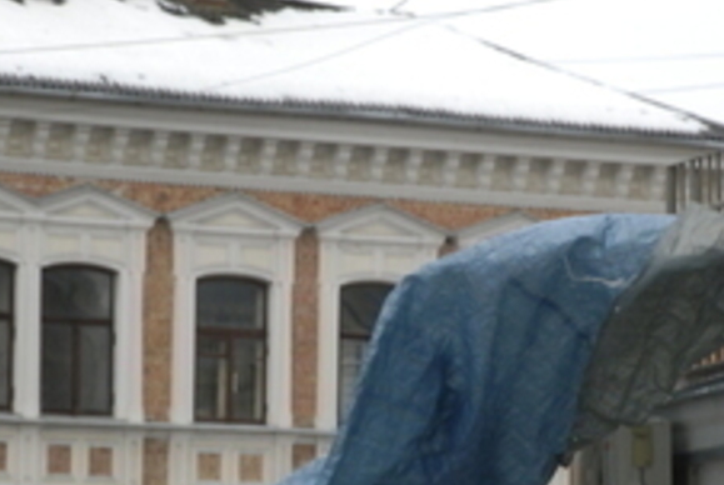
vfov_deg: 4.4
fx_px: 6347
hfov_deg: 6.5
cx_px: 449
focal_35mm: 315
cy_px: 408
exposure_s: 1/180
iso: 640
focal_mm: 95
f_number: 5.6
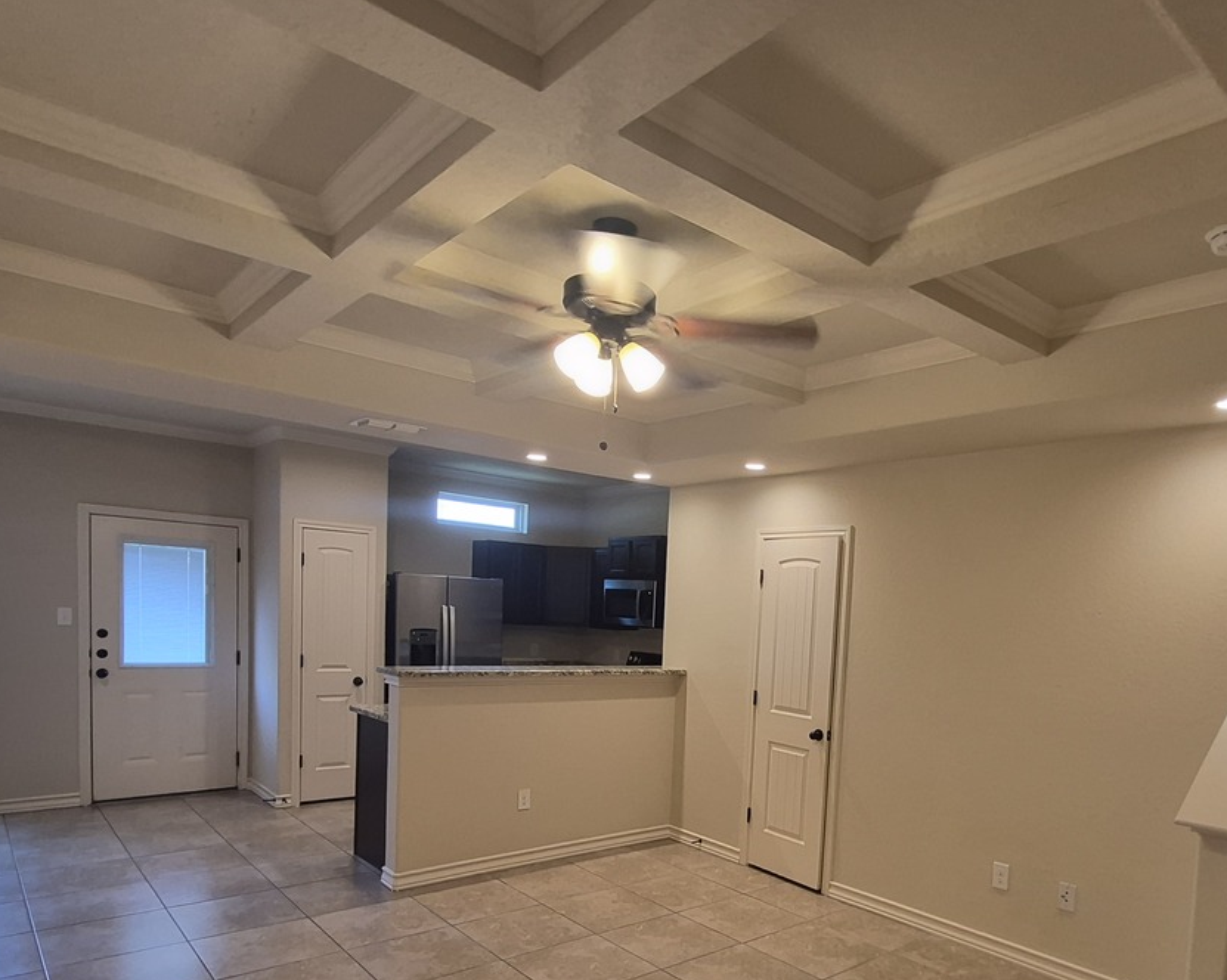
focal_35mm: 22
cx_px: 737
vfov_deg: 61.4
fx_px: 799
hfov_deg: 74.2
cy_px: 661
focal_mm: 1.74
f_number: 2.2
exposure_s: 1/60
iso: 160
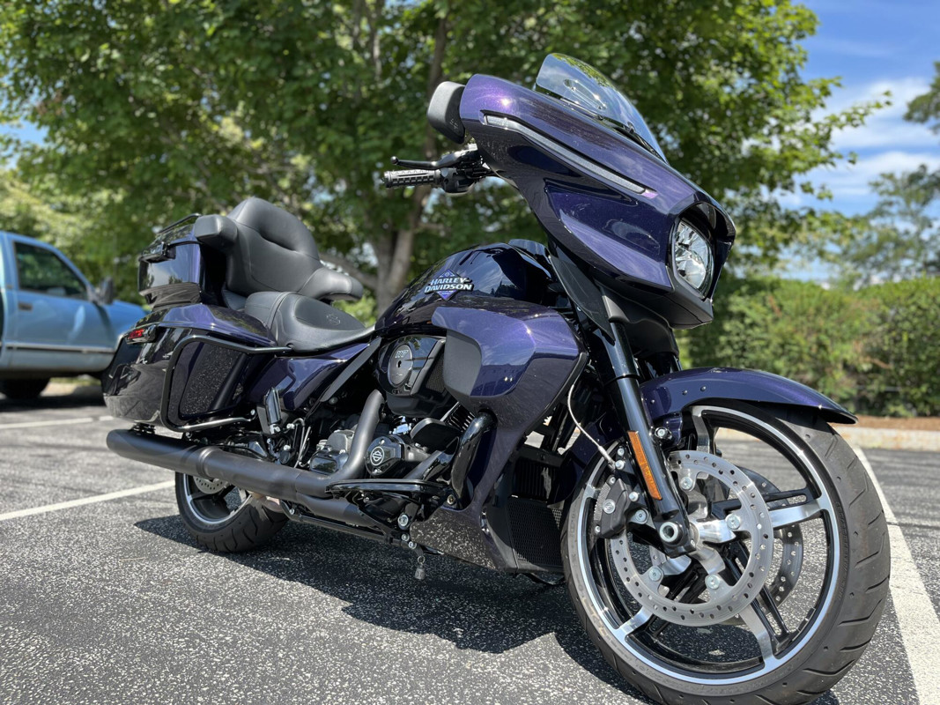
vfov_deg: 53.1
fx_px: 706
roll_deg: -1.1
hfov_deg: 67.3
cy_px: 352
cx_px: 470
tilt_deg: -2.6
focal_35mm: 26
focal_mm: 5.1
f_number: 1.6
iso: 50
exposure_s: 1/761
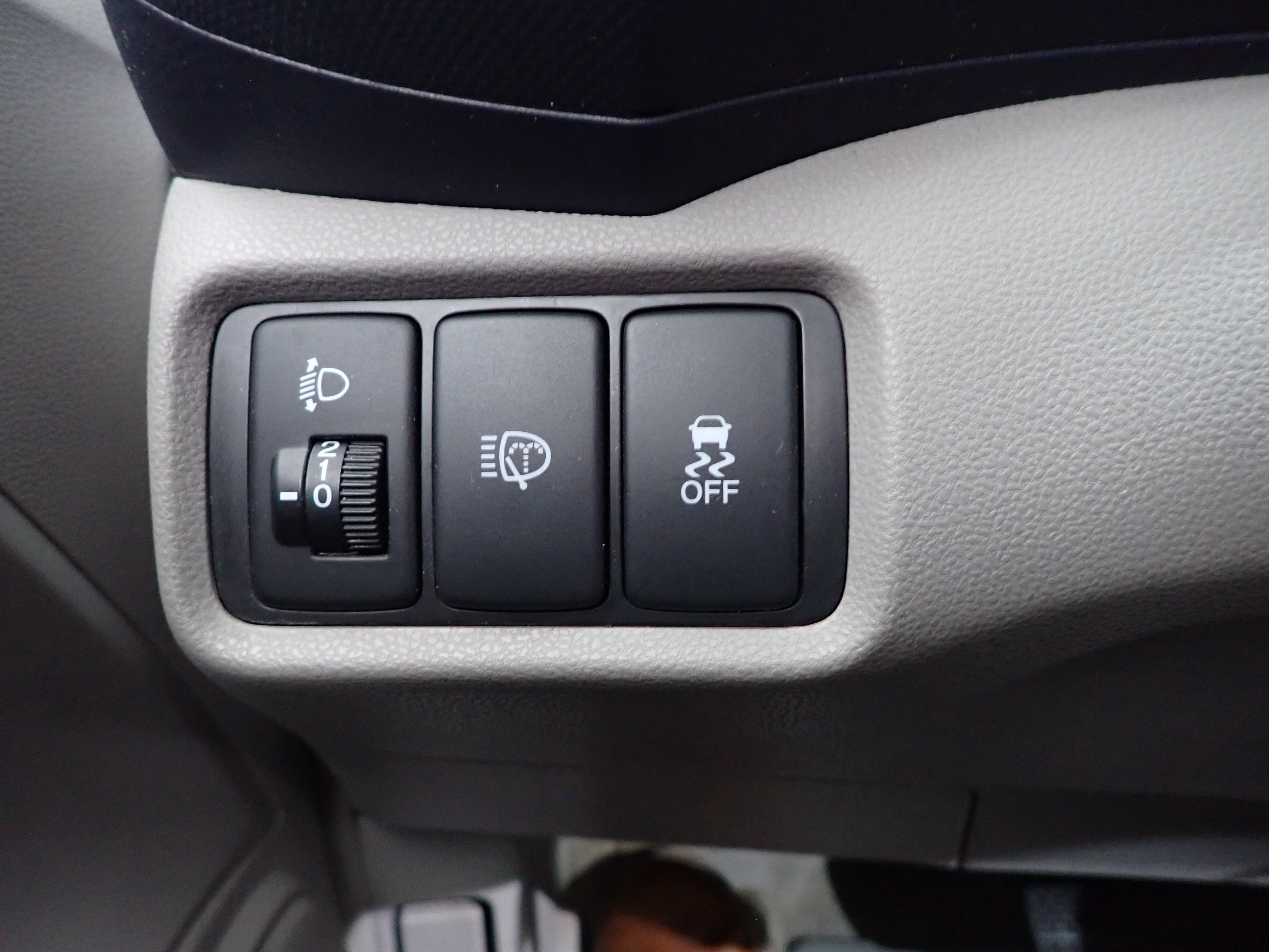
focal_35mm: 25
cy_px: 476
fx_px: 916
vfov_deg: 54.9
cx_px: 634
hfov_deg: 69.4
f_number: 2
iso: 800
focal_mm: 4.5
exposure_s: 1/15
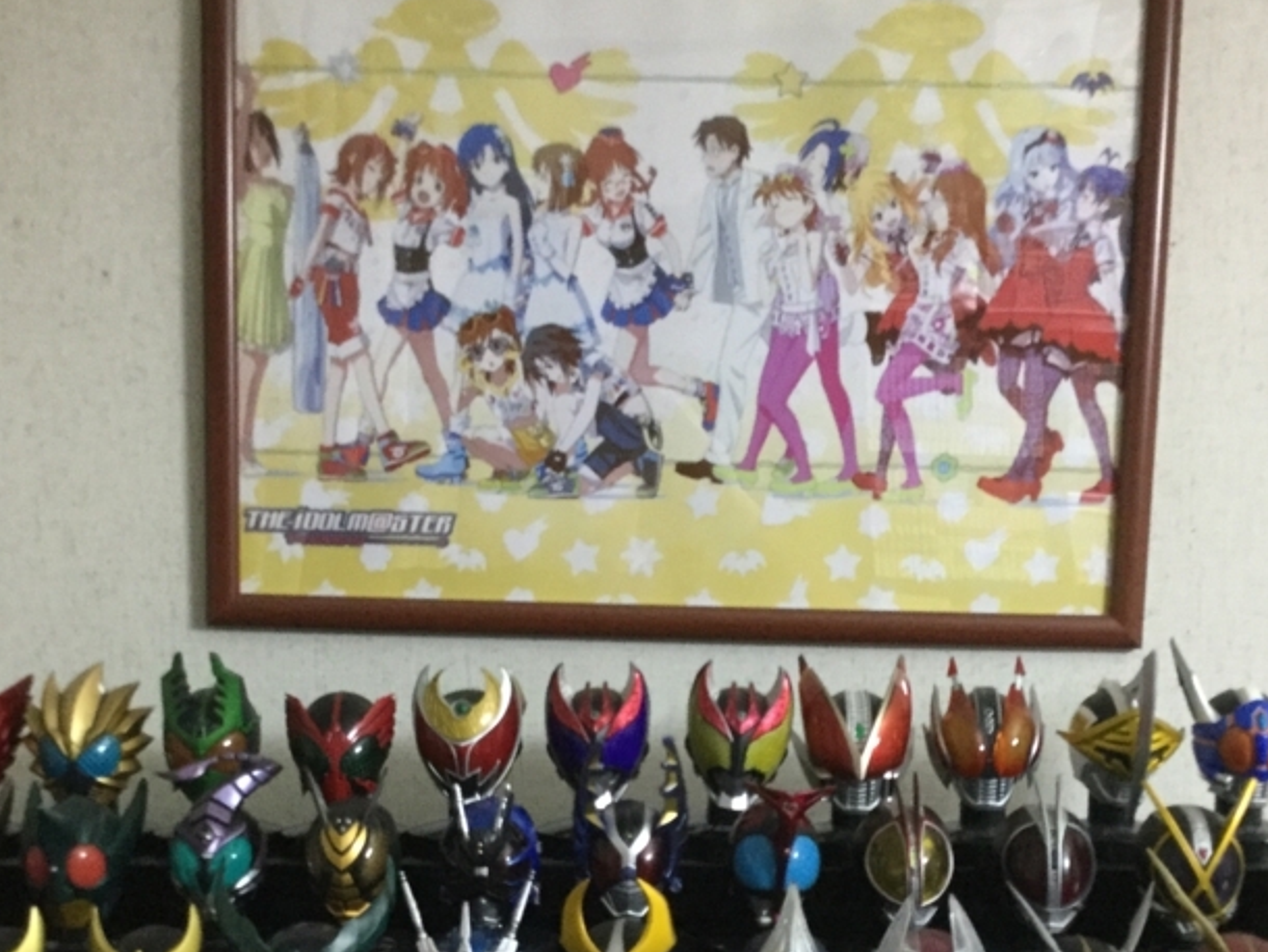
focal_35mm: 52
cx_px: 649
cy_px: 715
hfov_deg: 36.8
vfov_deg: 27.7
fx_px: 1906
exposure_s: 1/30
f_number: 2.4
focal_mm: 3.3
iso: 160
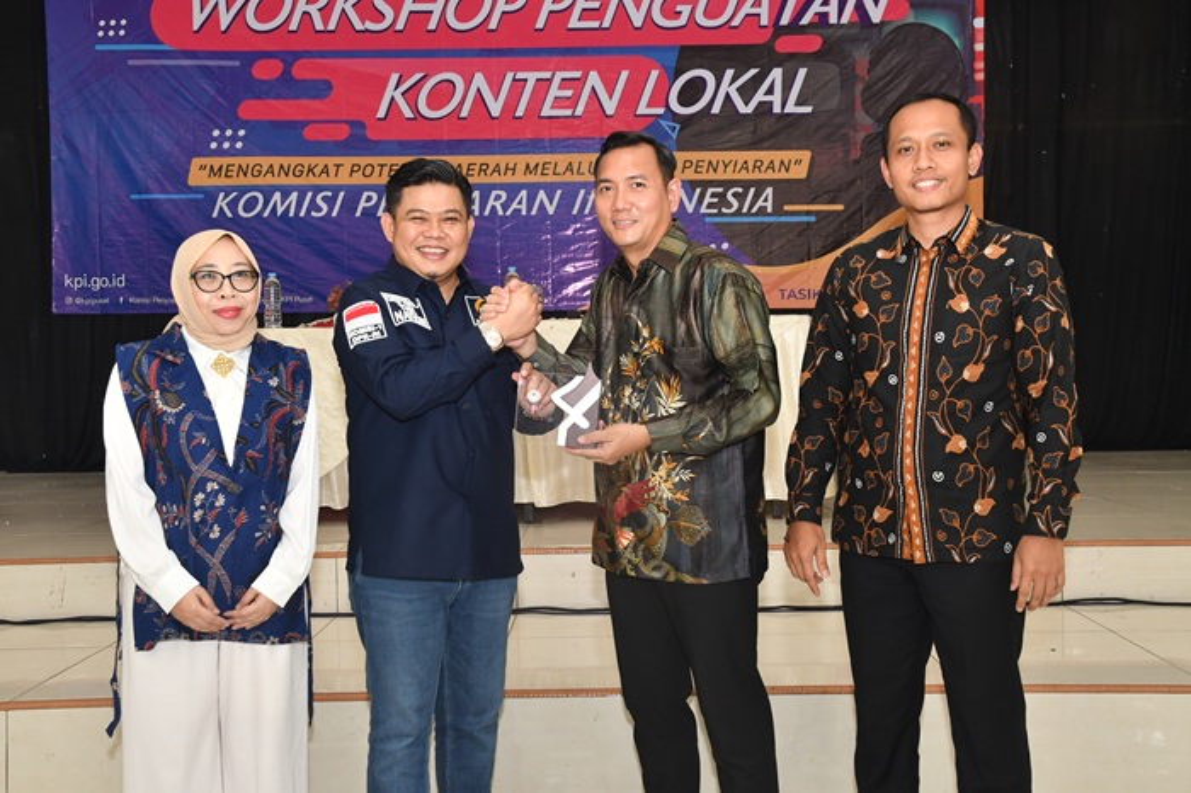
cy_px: 396
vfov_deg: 34.2
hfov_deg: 49.6
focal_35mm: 39
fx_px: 1290
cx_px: 596
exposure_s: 1/100
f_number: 5.6
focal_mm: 26
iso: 1000
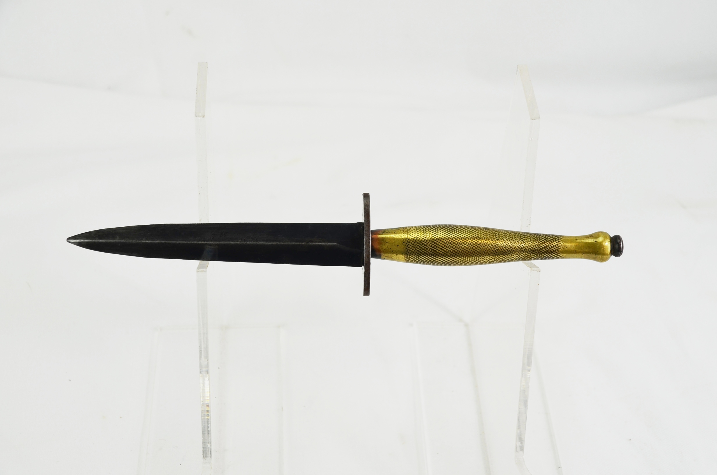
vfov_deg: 23.7
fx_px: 1133
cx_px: 358
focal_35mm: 57
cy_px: 238
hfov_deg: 35.1
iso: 200
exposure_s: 1/160
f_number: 6.3
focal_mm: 38
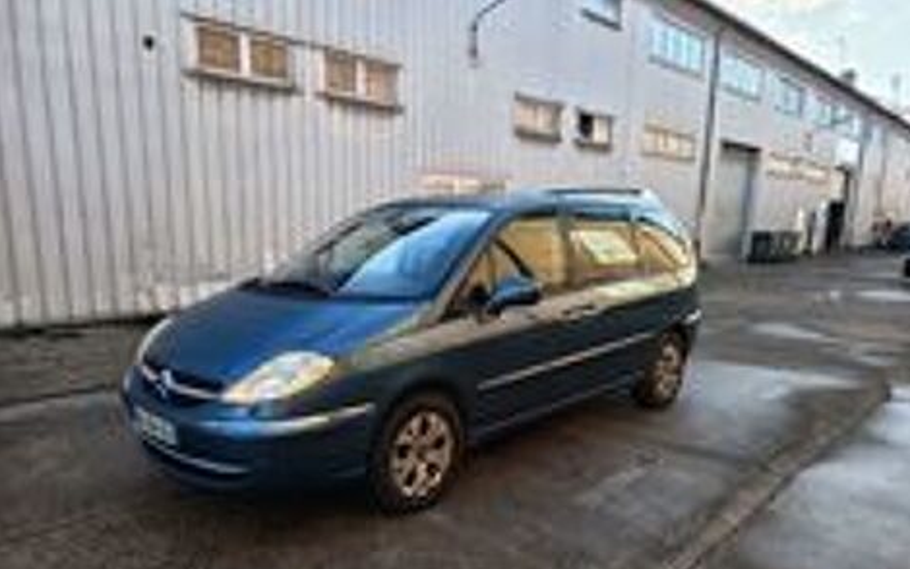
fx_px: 645
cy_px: 343
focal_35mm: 26
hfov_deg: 70.4
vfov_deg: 47.3
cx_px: 459
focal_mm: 5.24
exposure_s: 1/100
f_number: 1.7
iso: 80
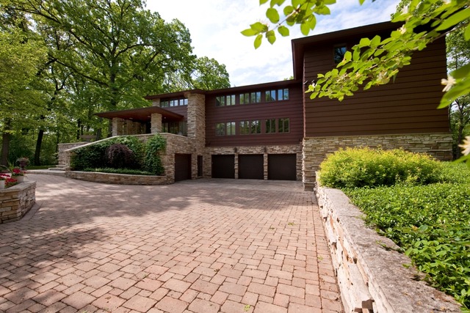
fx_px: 183
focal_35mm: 14
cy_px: 156
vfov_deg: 81.2
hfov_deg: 104.2
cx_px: 235
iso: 200
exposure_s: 1/250
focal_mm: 14
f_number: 9.5
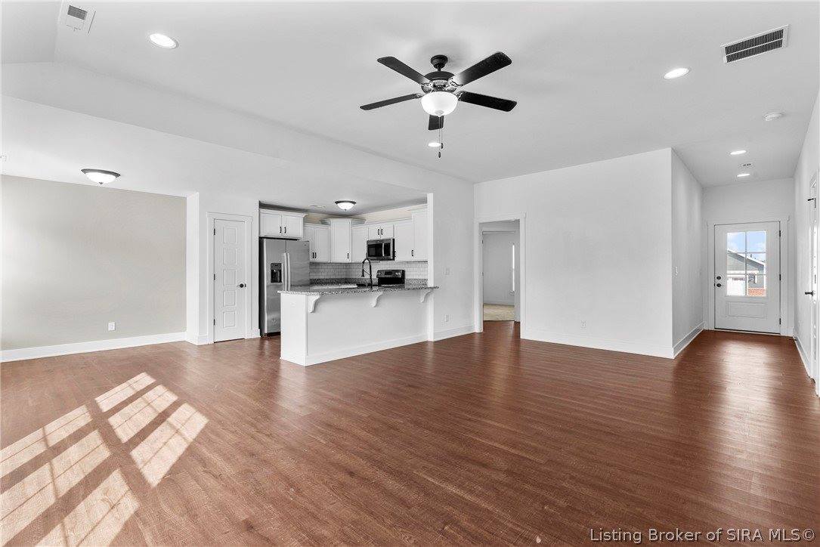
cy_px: 274
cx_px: 410
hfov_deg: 96.7
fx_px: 365
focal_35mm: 16
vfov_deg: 73.8
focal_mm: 16
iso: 400
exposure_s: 1/6
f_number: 11
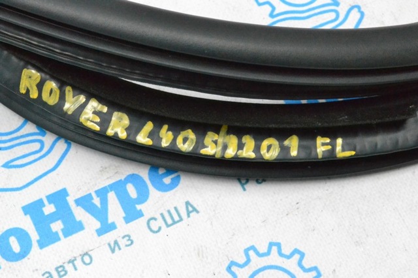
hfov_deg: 24.6
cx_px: 209
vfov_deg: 16.5
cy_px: 139
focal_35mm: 82
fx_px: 957
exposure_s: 1/160
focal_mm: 55
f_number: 11
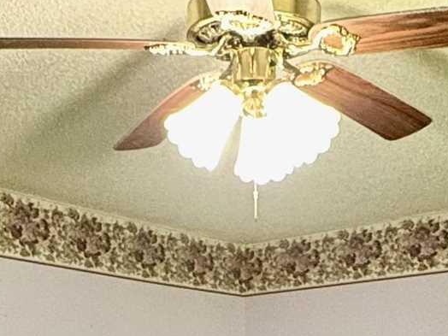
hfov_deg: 23.8
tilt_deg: -9.8
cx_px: 253
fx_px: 1061
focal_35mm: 82
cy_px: 598
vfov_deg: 15.5
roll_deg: +1.5
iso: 640
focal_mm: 2.22
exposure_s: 1/60
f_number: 2.2
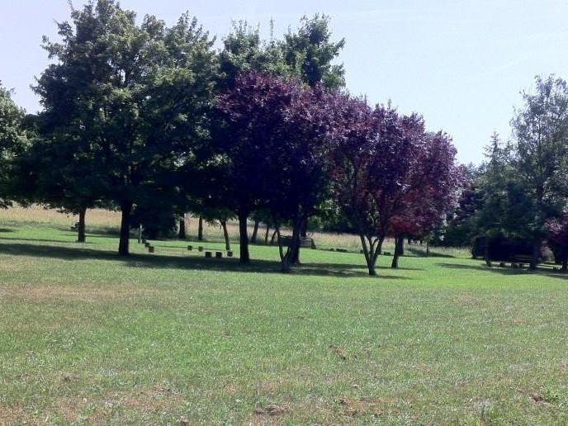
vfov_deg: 40.7
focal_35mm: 35
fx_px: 574
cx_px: 284
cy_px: 213
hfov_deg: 52.6
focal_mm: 3.85
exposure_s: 1/642
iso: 80
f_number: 2.8
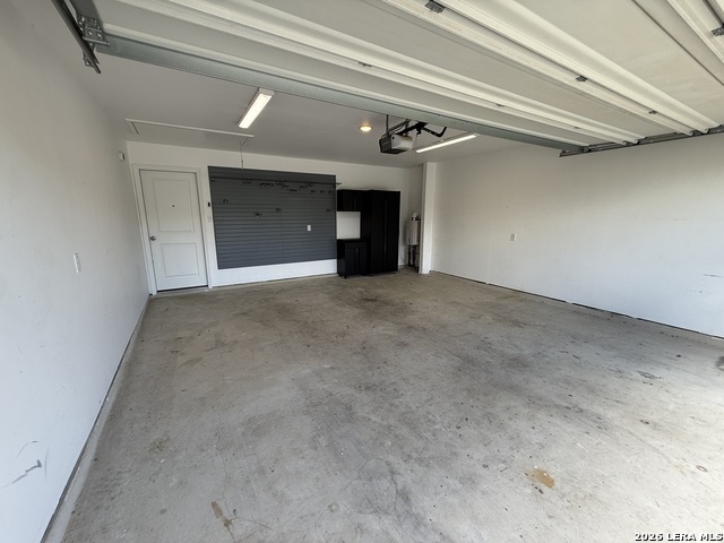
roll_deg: +0.0
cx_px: 362
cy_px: 272
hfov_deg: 102.1
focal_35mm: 14
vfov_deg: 85.7
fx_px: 293
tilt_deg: -10.5
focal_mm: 2.22
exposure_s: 1/120
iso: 50
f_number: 2.2
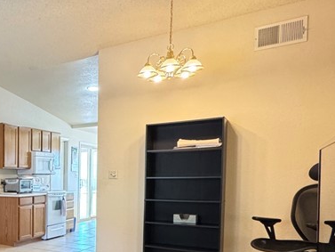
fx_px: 368
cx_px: -54
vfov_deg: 36.6
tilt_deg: -3.5
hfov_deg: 38.2
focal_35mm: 38
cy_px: 199
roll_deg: +0.0
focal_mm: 2.22
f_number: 2.2
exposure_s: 1/60
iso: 500
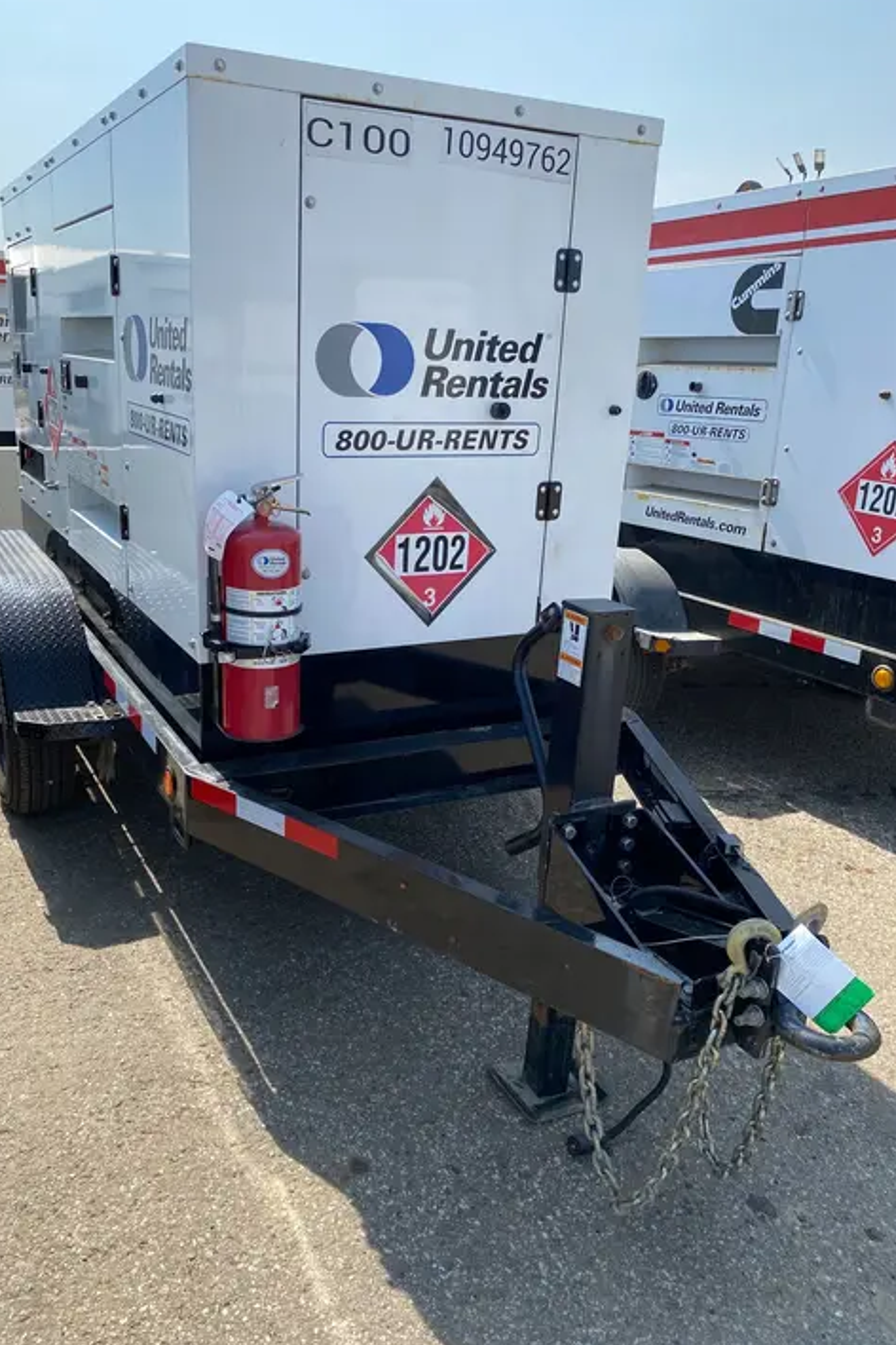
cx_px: 376
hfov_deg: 46.2
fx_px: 1045
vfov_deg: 65.5
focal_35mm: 28
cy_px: 683
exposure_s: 1/1701
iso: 32
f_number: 1.8
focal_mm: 4.25
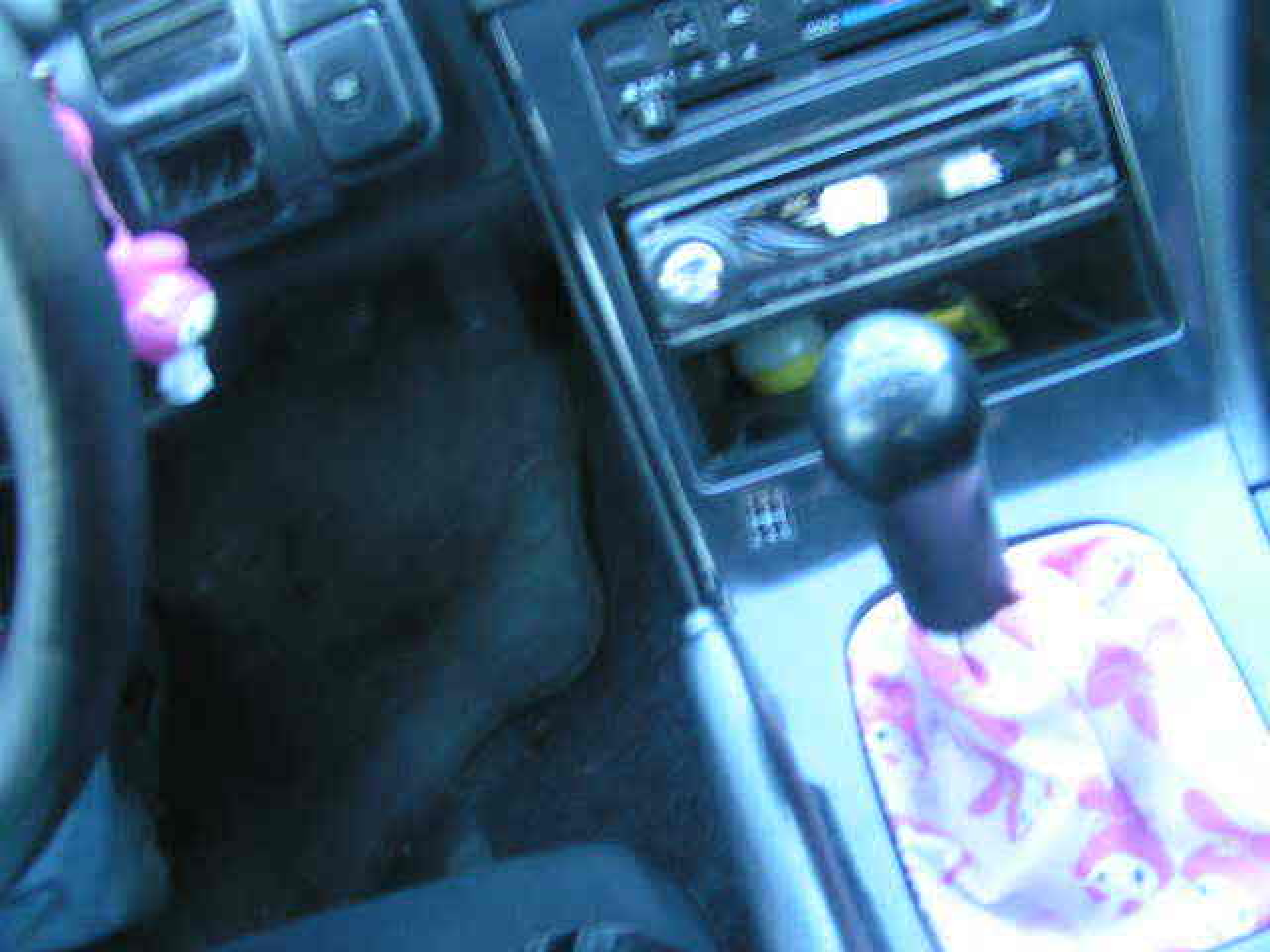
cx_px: 635
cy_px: 476
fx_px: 1394
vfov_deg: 37.7
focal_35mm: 38
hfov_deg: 49.0
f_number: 2.8
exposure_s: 1/1.6
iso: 200
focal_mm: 5.8
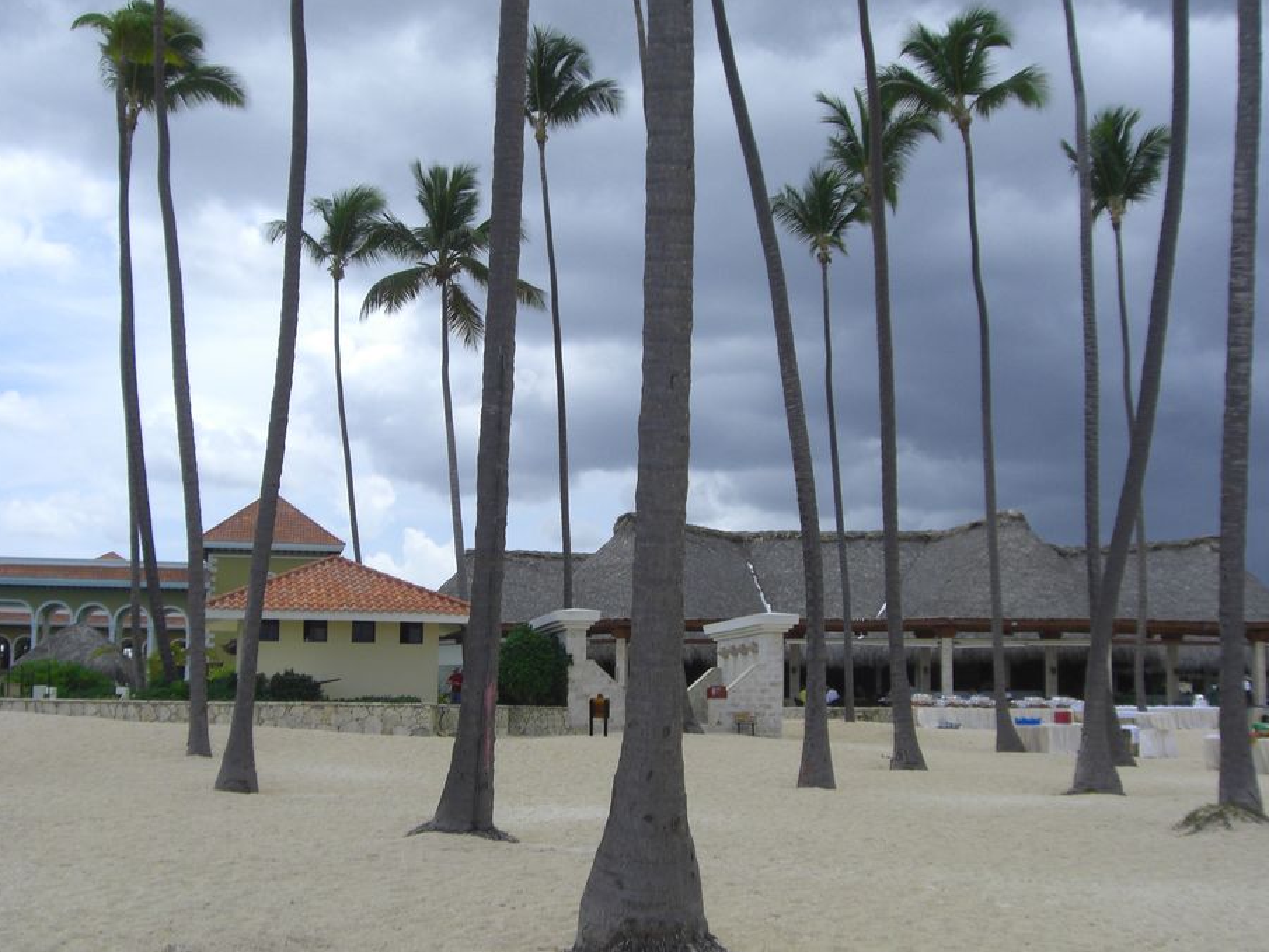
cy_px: 503
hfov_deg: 43.8
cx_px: 596
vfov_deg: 33.6
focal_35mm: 43
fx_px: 1577
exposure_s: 1/160
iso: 64
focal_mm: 6.2
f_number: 8
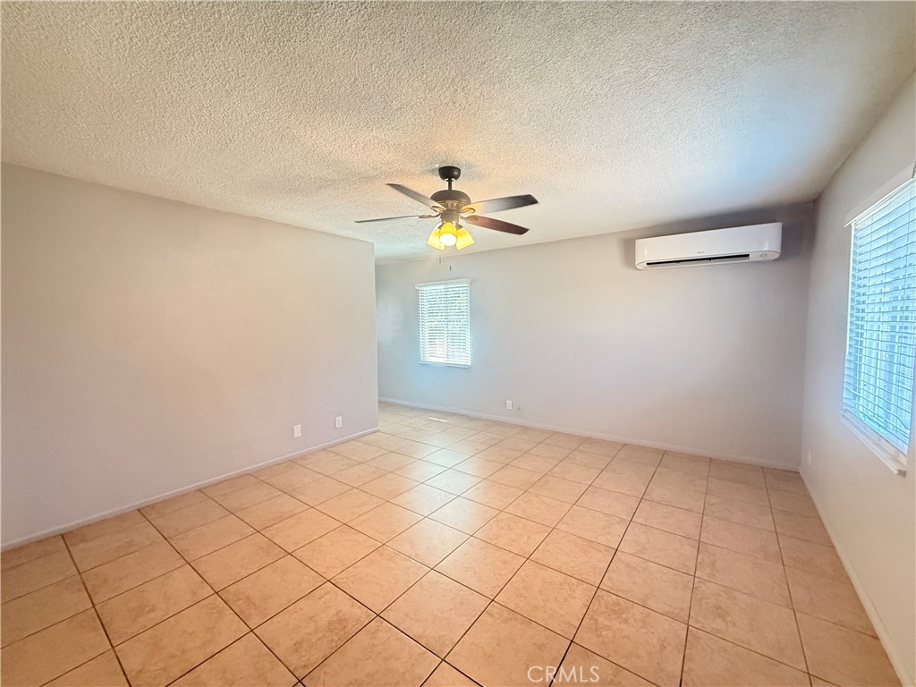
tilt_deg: -3.8
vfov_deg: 85.7
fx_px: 370
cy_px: 344
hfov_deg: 102.1
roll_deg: +0.2
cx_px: 458
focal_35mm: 14
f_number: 2.2
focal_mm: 2.22
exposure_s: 1/120
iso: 640
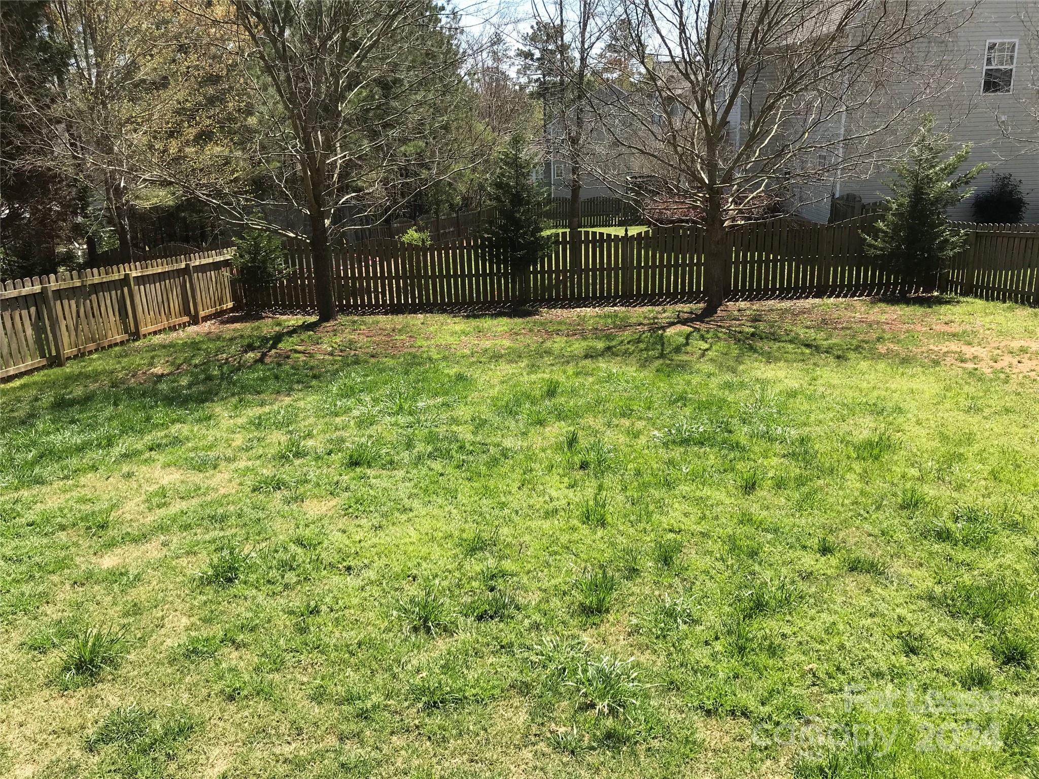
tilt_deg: -17.6
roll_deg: +2.0
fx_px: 840
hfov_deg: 63.4
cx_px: 520
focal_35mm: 28
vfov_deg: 49.7
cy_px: 390
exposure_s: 1/987
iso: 20
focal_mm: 3.99
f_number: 1.8
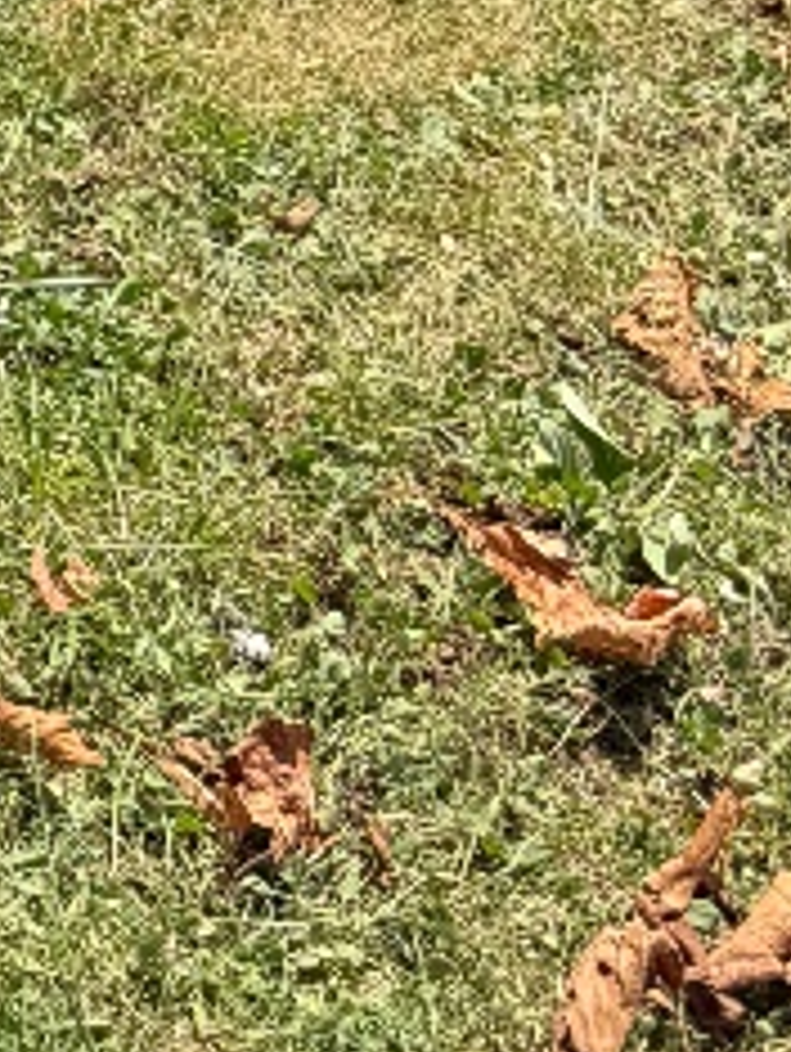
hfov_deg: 10.8
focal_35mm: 123
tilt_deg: -34.1
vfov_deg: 14.8
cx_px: -894
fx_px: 3741
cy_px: -566
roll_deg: -5.7
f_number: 1.78
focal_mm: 6.76
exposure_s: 1/1770
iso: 80
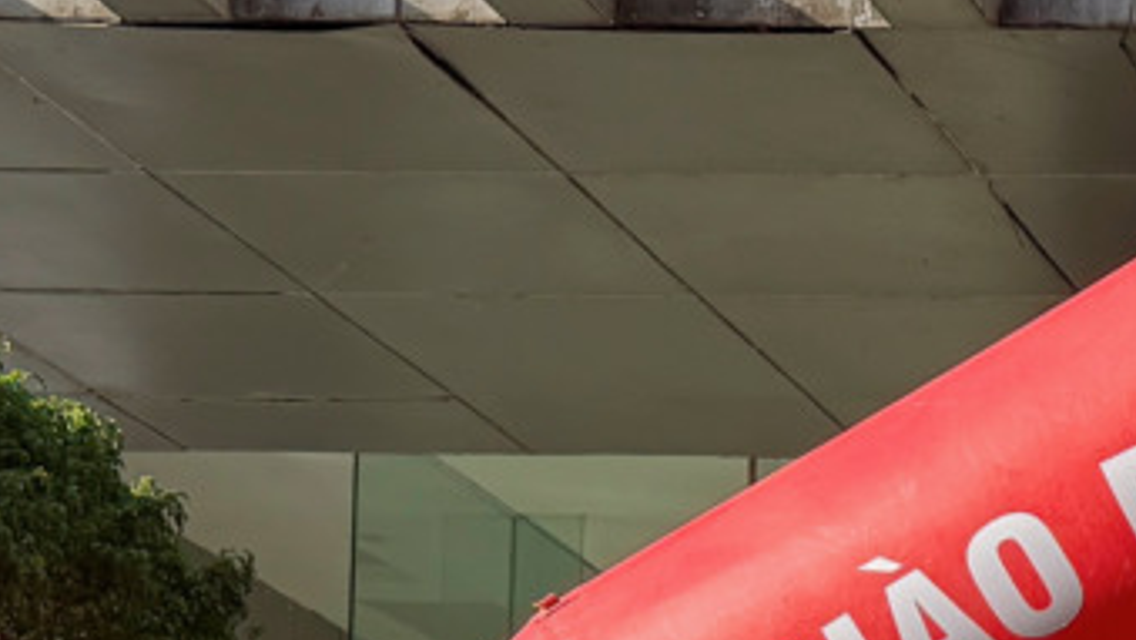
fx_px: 4460
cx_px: 2460
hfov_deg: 12.3
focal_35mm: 148
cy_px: 1330
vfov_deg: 7.8
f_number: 1.78
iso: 100
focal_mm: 6.76
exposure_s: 1/1337
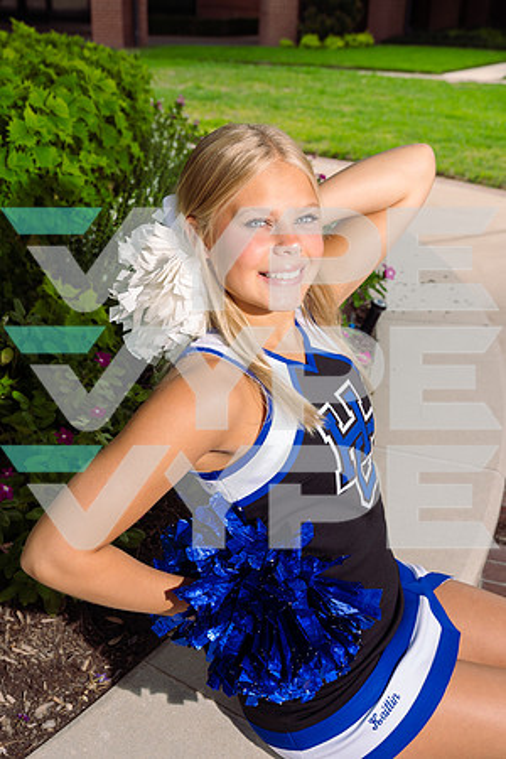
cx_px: 253
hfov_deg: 31.9
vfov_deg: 46.4
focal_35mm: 42
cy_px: 380
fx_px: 885
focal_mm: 42
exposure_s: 1/250
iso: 320
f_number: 7.1
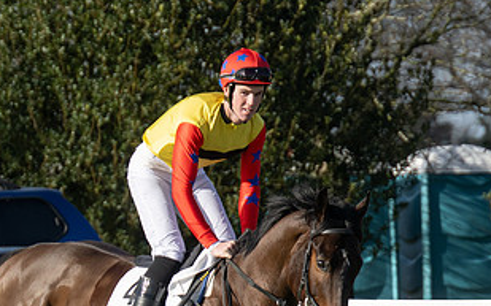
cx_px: 263
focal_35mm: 584
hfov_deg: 3.6
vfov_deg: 2.2
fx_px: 7813
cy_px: 275
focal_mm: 125
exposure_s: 1/1250
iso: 100
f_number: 4
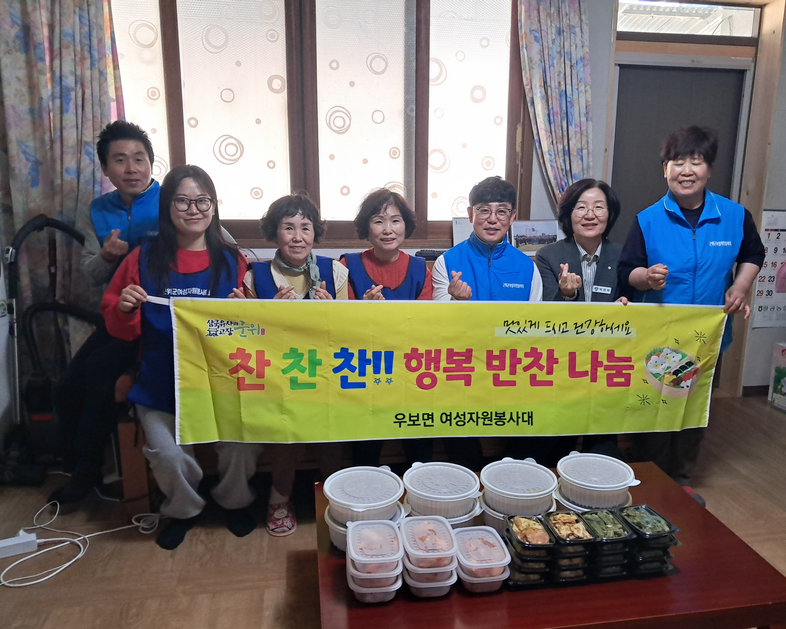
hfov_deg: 60.3
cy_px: 324
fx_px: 675
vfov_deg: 50.0
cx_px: 430
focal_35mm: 29
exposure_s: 1/60
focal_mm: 4
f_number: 1.8
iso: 250
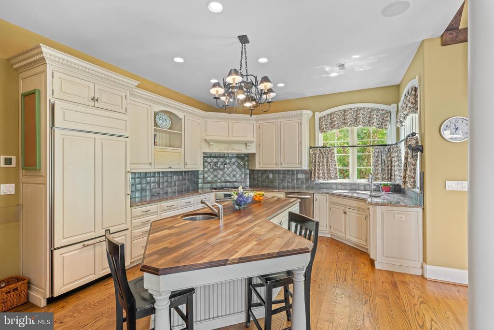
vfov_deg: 72.1
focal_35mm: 16
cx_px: 247
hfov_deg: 95.0
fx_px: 226
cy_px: 165
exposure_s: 1/5
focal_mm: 16.5
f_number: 7.1
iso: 320
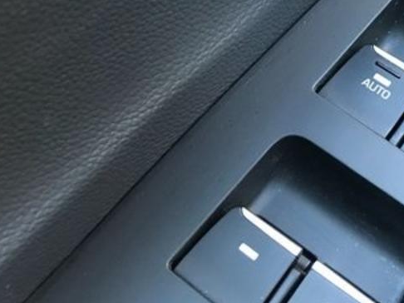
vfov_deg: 24.4
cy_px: 63
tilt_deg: -46.1
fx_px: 688
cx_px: 388
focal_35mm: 59
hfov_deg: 30.7
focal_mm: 3.99
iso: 100
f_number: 1.8
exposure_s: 1/15
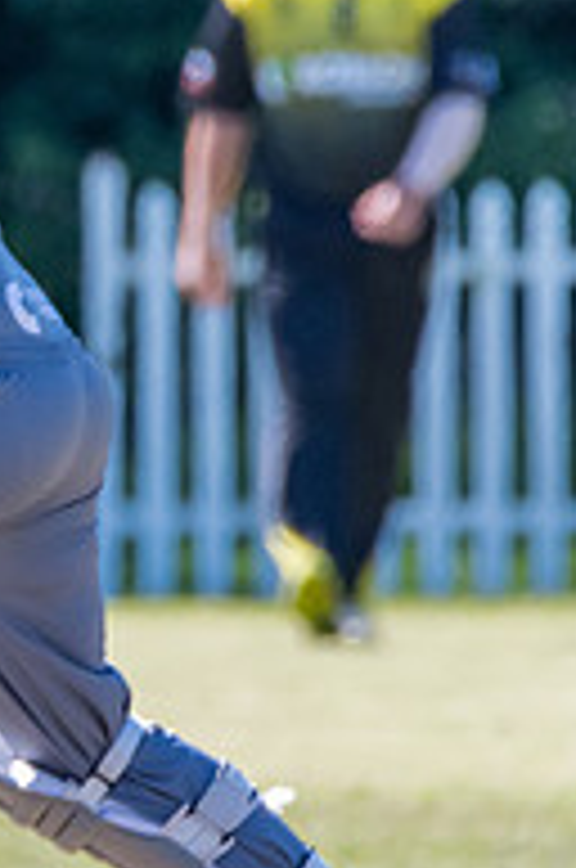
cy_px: 476
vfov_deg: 0.8
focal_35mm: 2508
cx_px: -507
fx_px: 60404
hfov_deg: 0.5
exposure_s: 1/2000
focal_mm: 600
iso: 1250
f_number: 6.3
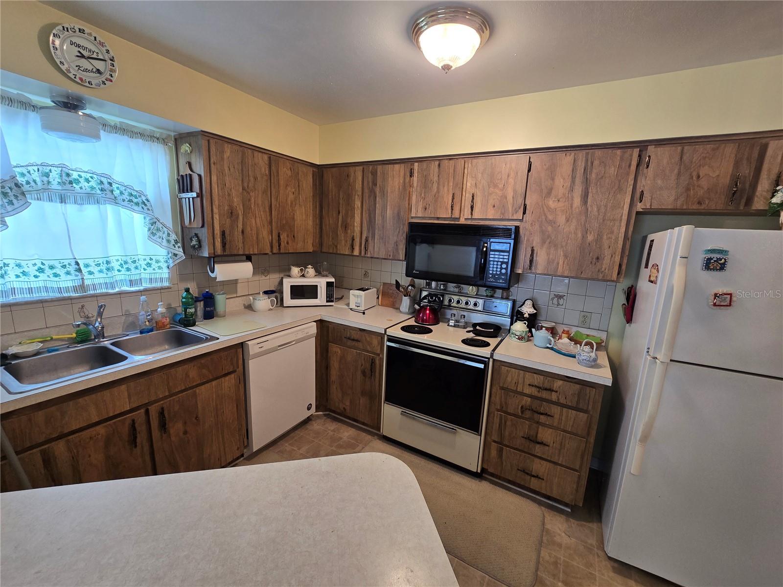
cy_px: 294
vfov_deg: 89.9
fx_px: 294
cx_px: 392
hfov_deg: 106.2
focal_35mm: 13
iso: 100
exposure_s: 1/60
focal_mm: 2.2
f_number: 2.2
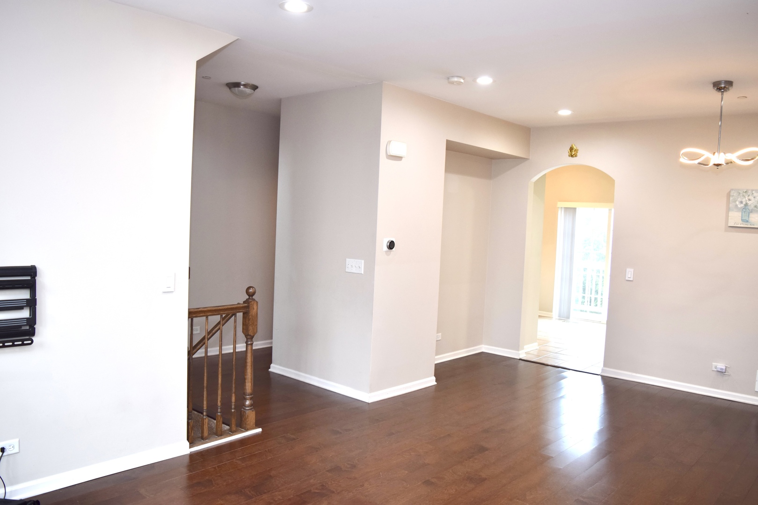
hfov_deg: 67.4
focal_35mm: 27
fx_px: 568
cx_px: 379
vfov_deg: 47.9
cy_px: 252
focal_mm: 18
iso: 400
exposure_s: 1/80
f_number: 4.5
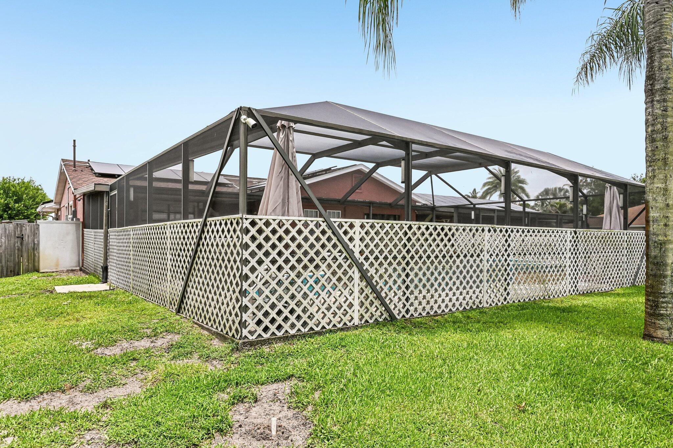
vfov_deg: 57.2
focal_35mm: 22
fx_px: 411
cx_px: 336
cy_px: 224
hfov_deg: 78.6
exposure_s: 1/6400
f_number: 8
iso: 2000
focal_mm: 22
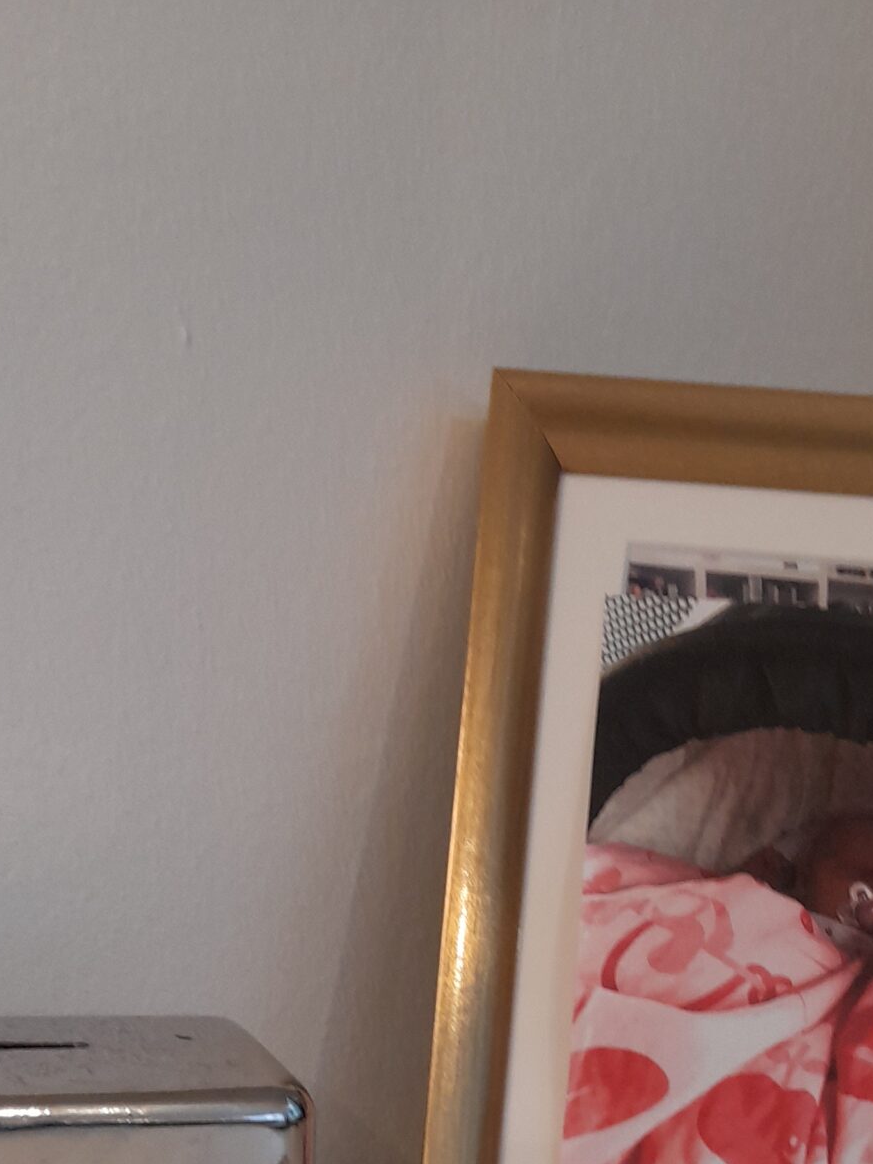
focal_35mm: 55
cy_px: 1261
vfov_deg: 31.3
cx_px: 420
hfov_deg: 26.6
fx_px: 1849
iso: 160
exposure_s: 1/50
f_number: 2
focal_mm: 4.6
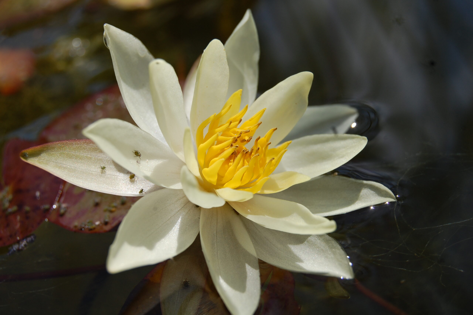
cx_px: 236
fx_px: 1083
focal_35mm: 82
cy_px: 158
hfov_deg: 24.6
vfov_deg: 16.5
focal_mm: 55
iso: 200
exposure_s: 1/500
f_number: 11
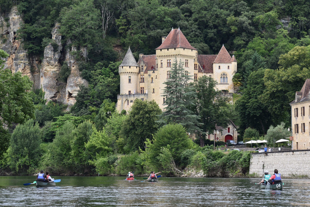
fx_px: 1189
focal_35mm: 138
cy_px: 104
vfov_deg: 9.9
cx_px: 155
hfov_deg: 14.9
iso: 250
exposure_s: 1/250
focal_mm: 92
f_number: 8
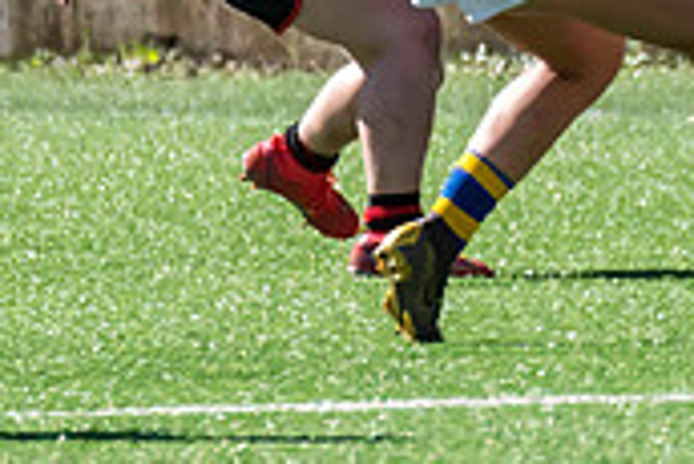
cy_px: -77
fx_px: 45475
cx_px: 1597
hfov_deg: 0.9
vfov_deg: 0.6
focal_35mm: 2357
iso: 800
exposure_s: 1/2000
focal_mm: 420
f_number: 8
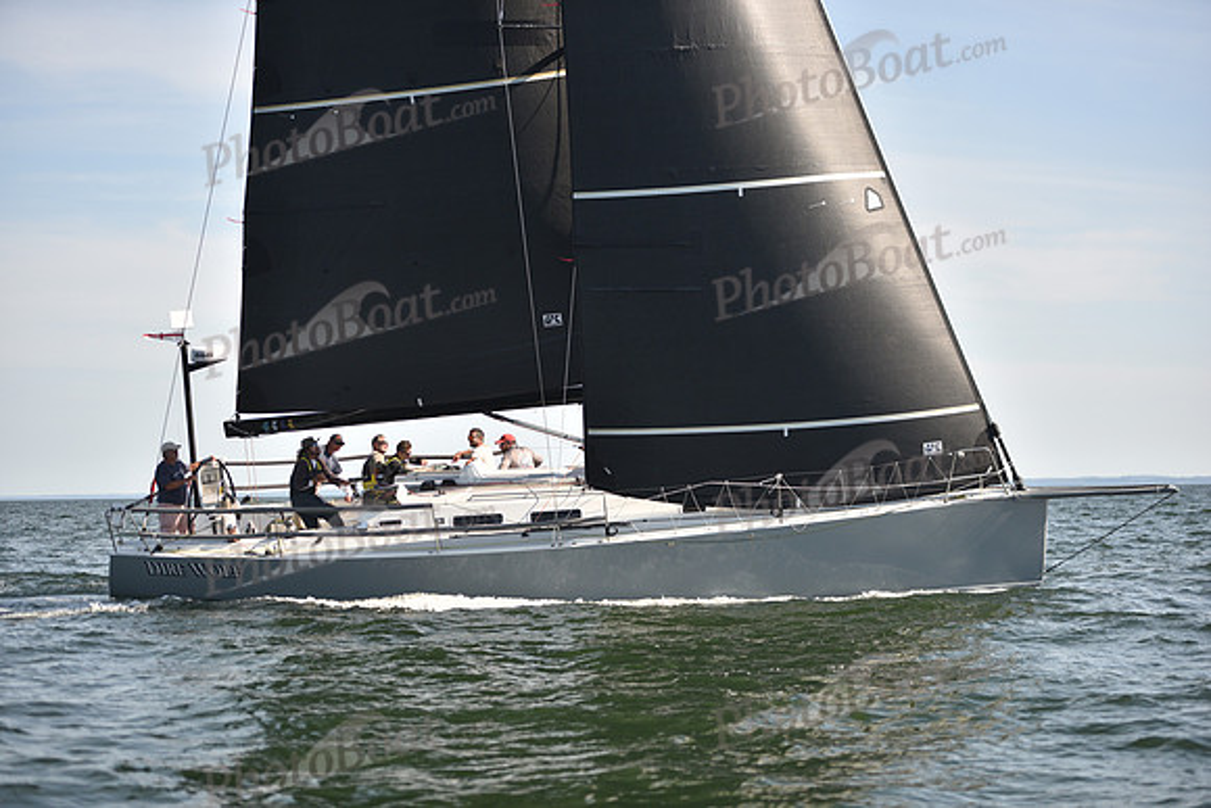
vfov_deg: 19.5
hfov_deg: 28.8
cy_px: 404
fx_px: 2355
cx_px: 606
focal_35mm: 70
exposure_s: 1/1250
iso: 250
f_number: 2.8
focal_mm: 70
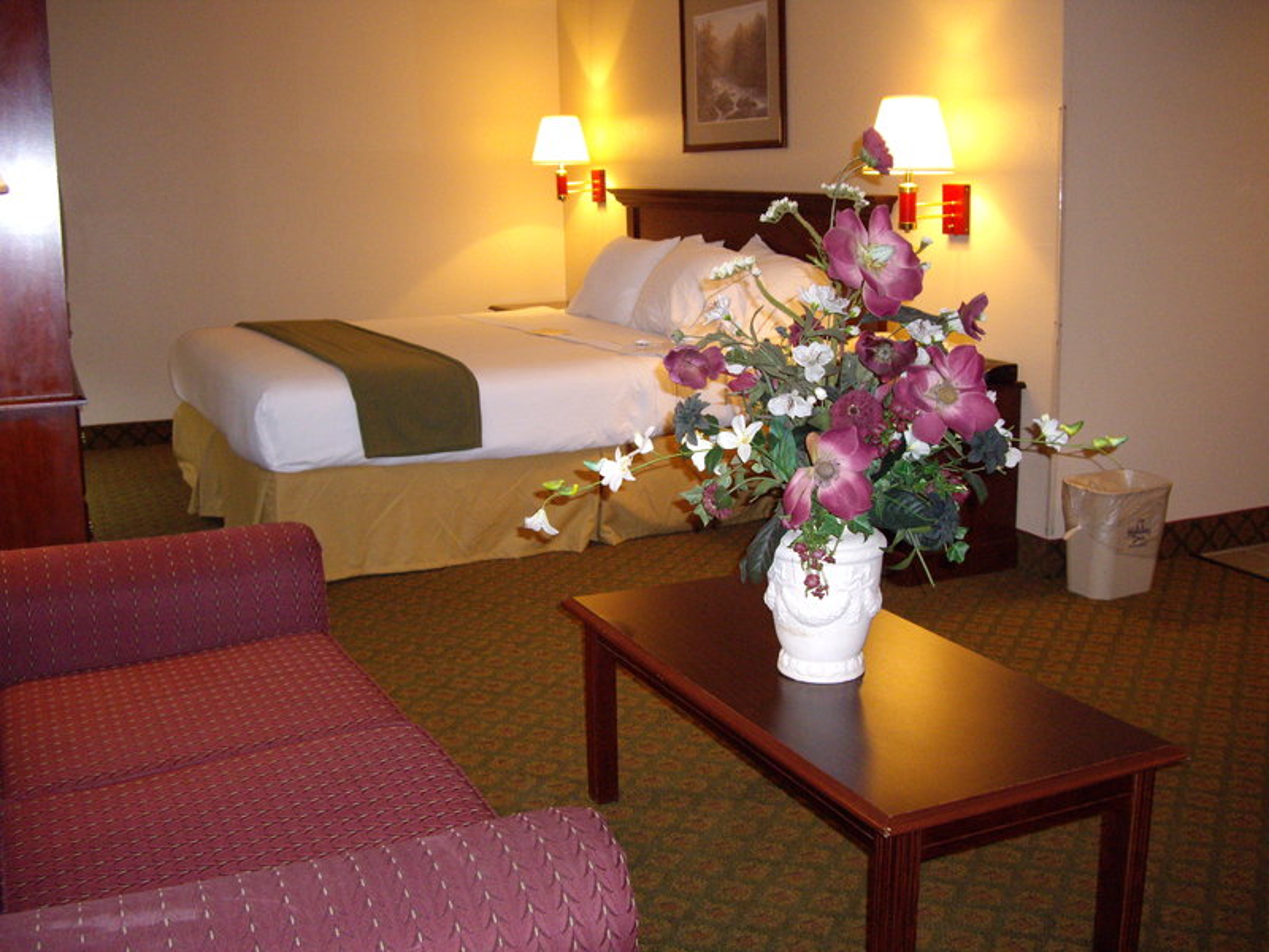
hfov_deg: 49.0
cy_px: 476
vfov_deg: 37.7
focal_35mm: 38
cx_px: 634
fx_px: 1393
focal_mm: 7.9
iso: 400
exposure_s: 1/40
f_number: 2.8
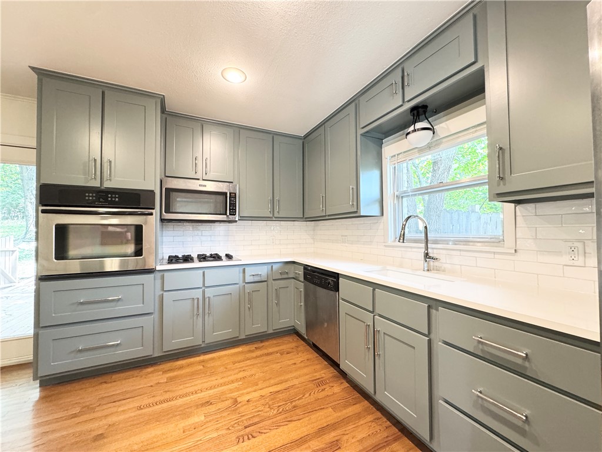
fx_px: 243
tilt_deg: +1.1
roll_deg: +0.7
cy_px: 226
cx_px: 301
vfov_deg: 85.7
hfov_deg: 102.1
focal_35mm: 14
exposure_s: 1/60
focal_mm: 2.22
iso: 400
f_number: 2.2
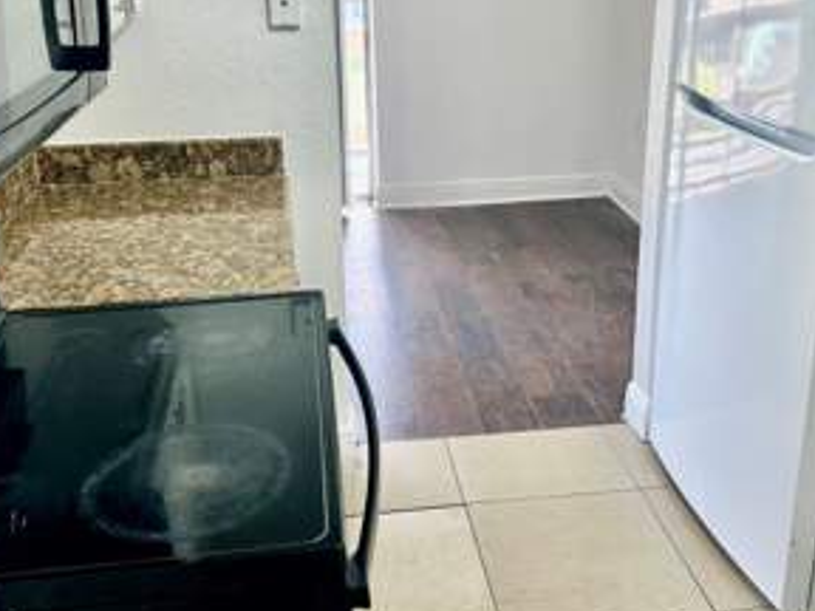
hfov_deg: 46.8
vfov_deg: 35.8
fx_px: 942
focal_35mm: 40
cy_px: 232
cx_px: 413
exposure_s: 1/120
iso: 100
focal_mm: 6.86
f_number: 1.78
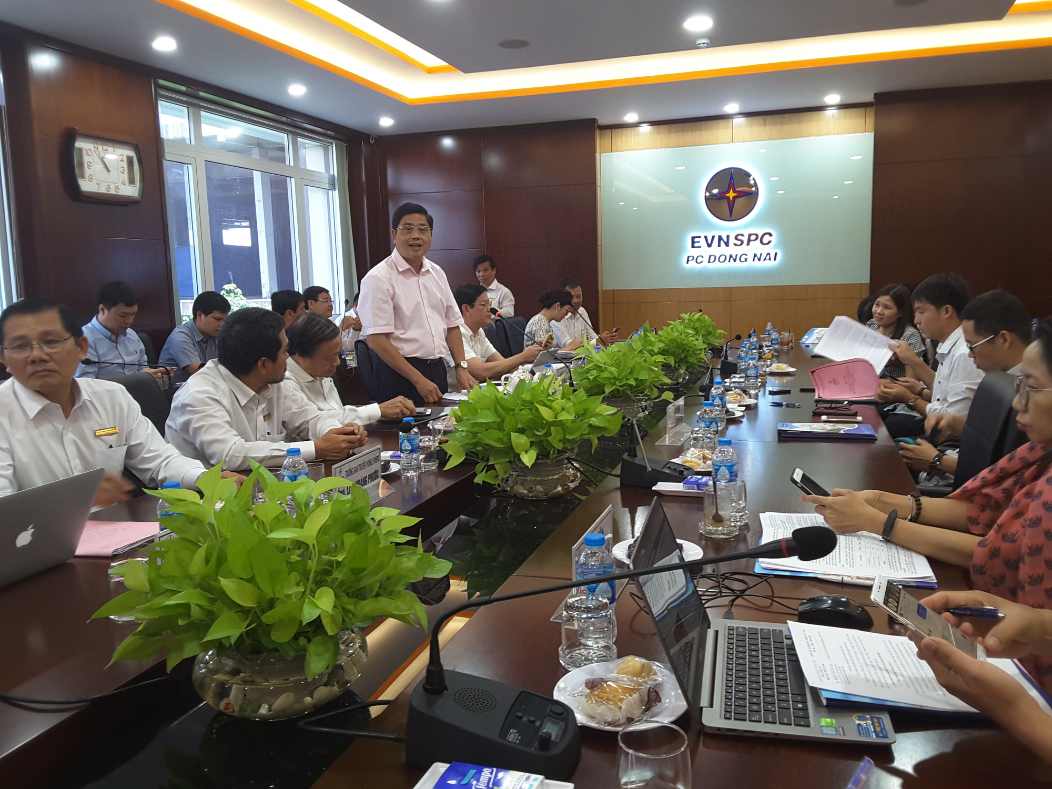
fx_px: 942
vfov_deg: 45.4
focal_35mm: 31
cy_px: 394
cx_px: 526
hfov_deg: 58.4
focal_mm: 2.9
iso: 80
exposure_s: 1/30
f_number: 1.9
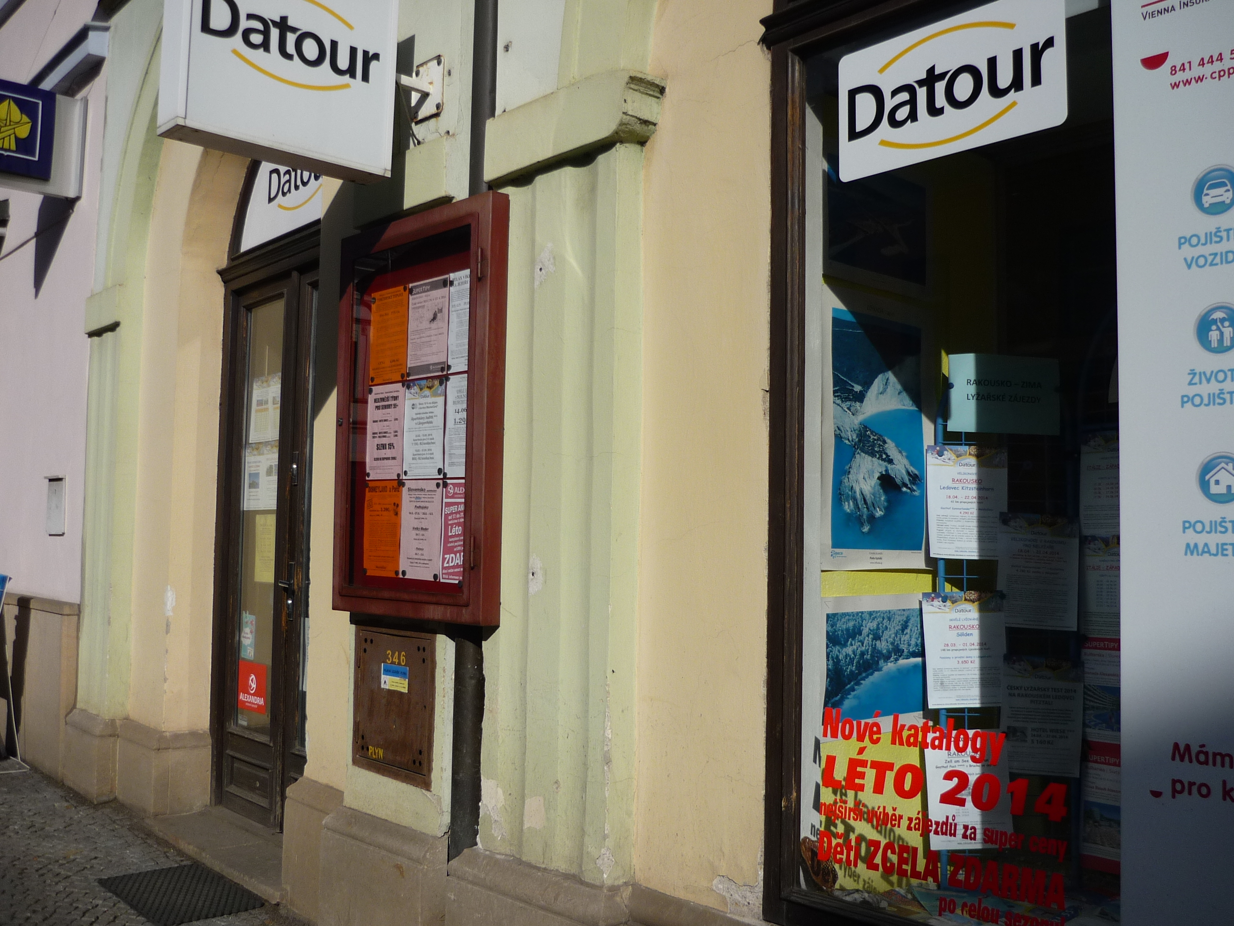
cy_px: 463
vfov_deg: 42.9
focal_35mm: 33
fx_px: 1176
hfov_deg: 55.4
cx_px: 617
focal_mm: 5.5
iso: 100
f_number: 8
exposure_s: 1/500
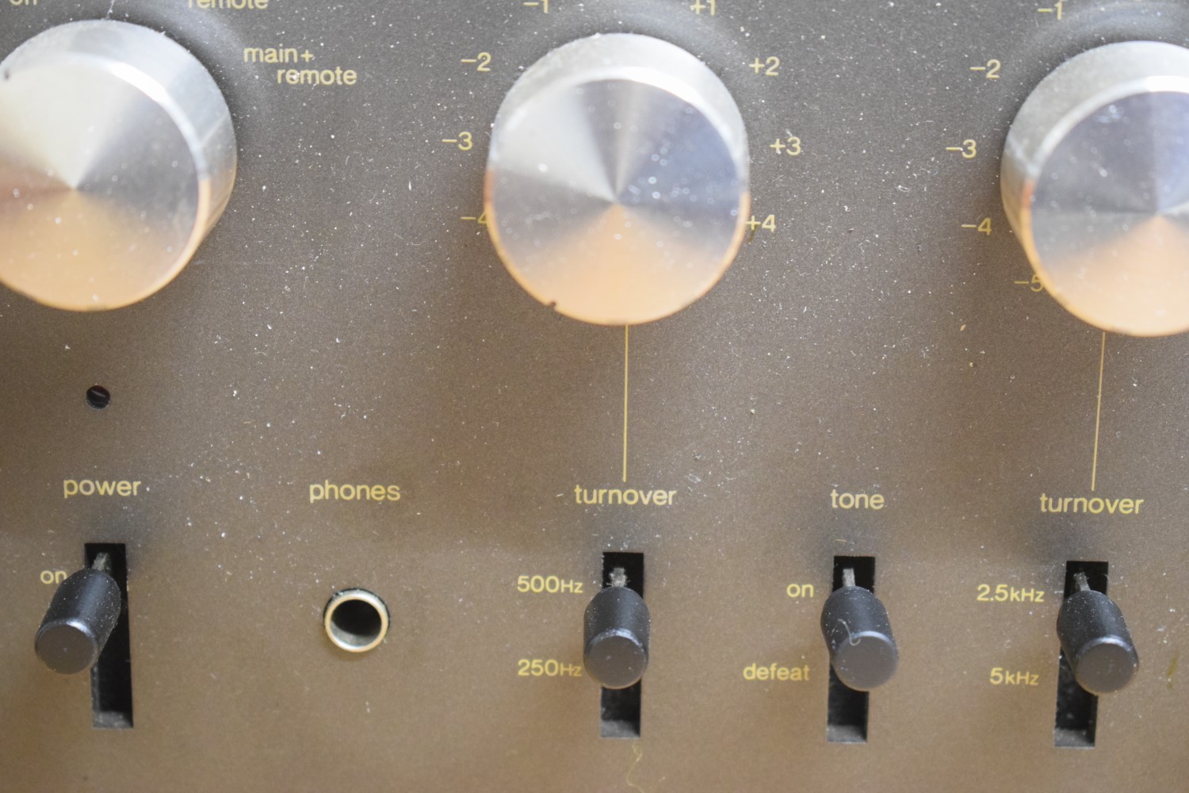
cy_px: 396
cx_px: 594
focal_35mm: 82
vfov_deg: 16.6
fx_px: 2725
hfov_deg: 24.6
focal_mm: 55
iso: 3200
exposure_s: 1/20
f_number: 5.6
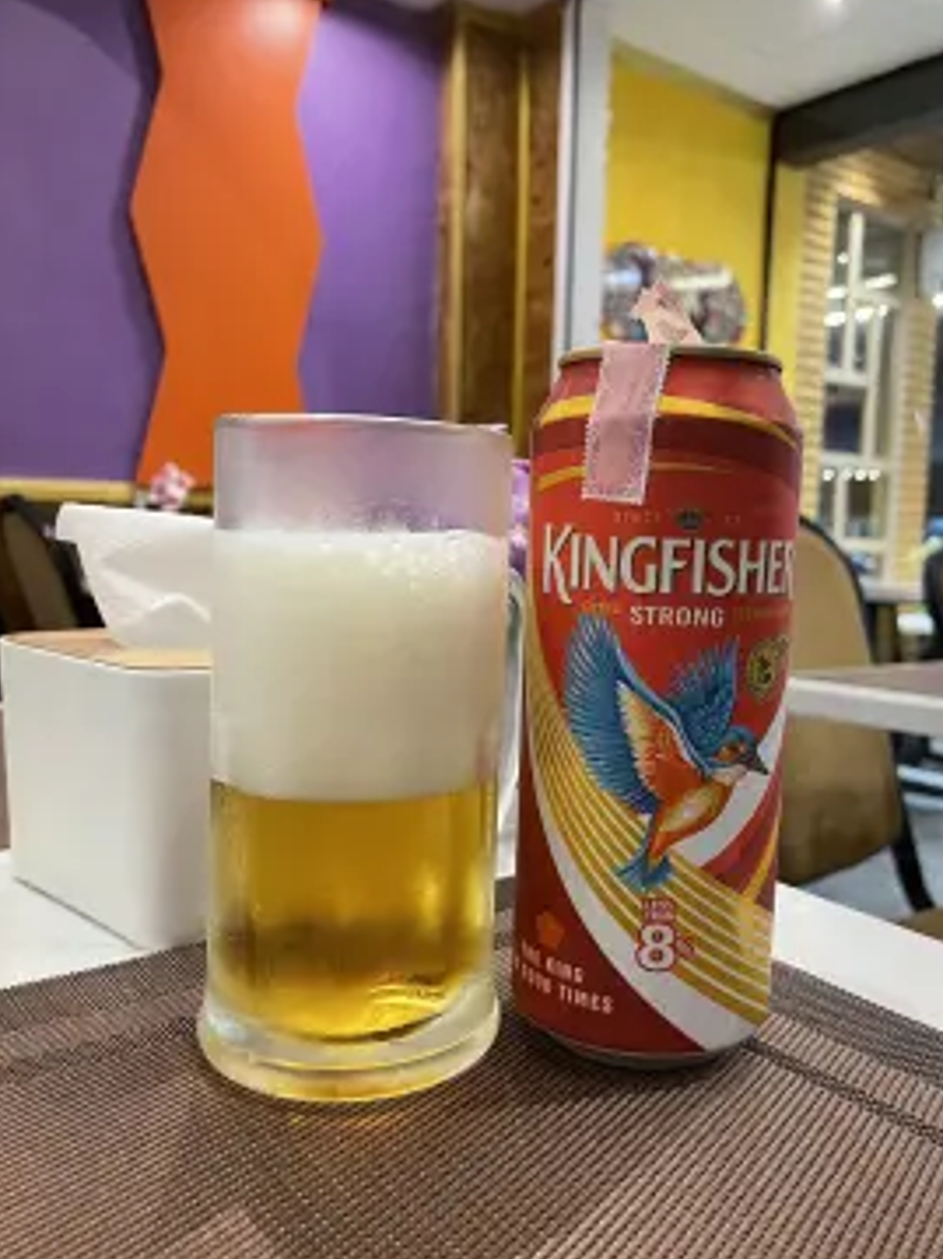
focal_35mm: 29
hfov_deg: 48.2
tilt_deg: -6.0
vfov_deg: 61.7
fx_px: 1054
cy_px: 649
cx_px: 508
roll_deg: -1.5
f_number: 1.6
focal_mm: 4.2
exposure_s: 1/50
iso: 250
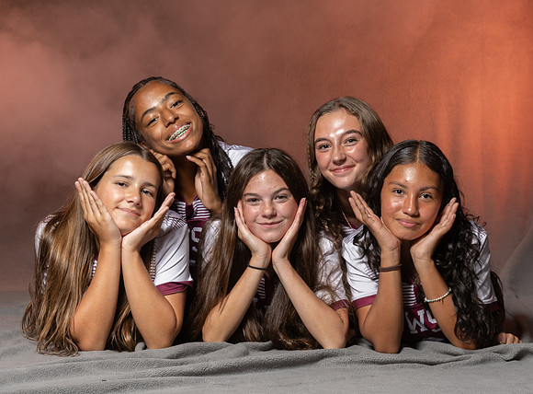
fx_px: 1907
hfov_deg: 15.9
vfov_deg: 11.8
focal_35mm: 125
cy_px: 265
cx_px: 248
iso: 80
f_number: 8
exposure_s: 1/160
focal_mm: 72
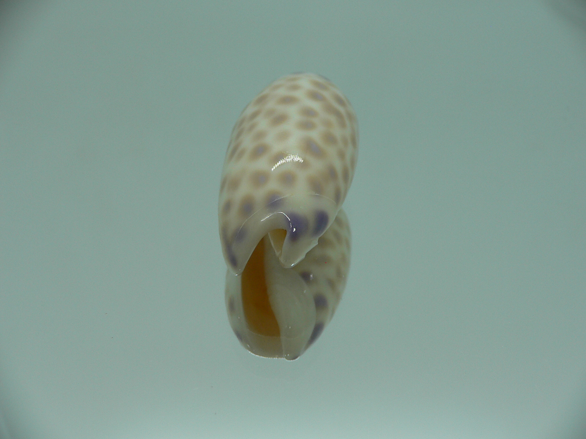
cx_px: 293
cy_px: 220
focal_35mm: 35
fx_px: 593
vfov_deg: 40.7
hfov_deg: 52.6
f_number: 2.8
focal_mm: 4.6
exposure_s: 1/60
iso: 80
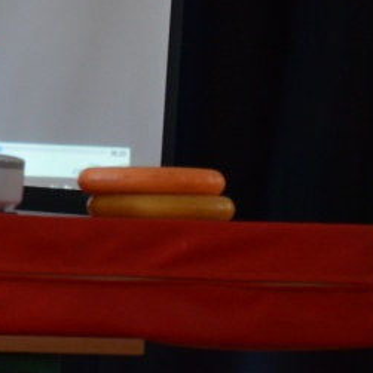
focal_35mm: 259
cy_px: -107
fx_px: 3157
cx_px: -256
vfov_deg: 6.7
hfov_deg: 6.6
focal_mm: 50
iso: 720
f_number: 5
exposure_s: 1/60
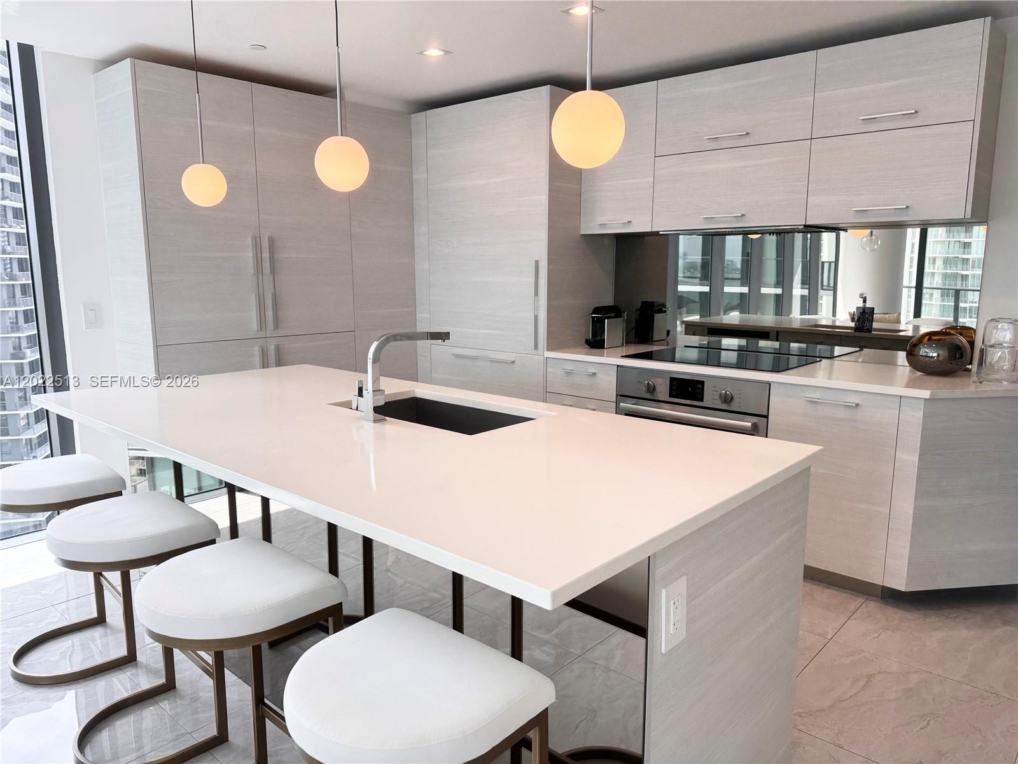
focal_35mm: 24
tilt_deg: -9.3
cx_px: 509
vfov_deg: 56.8
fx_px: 706
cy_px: 382
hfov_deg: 71.6
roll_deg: -0.2
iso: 80
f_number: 1.78
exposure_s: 1/671
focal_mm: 6.76
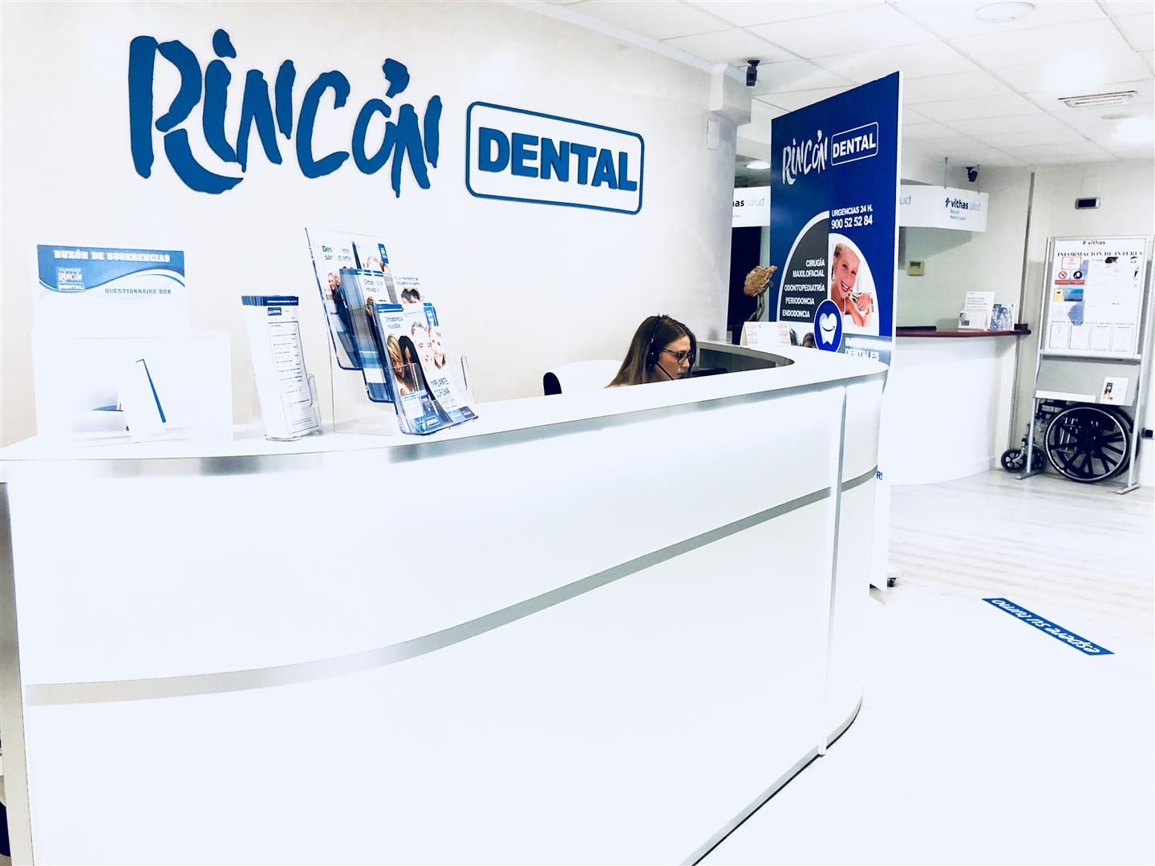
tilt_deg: -8.5
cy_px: 433
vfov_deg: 49.7
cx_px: 578
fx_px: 934
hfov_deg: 63.4
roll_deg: -0.8
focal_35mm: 28
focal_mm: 4
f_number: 1.8
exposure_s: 1/33
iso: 25
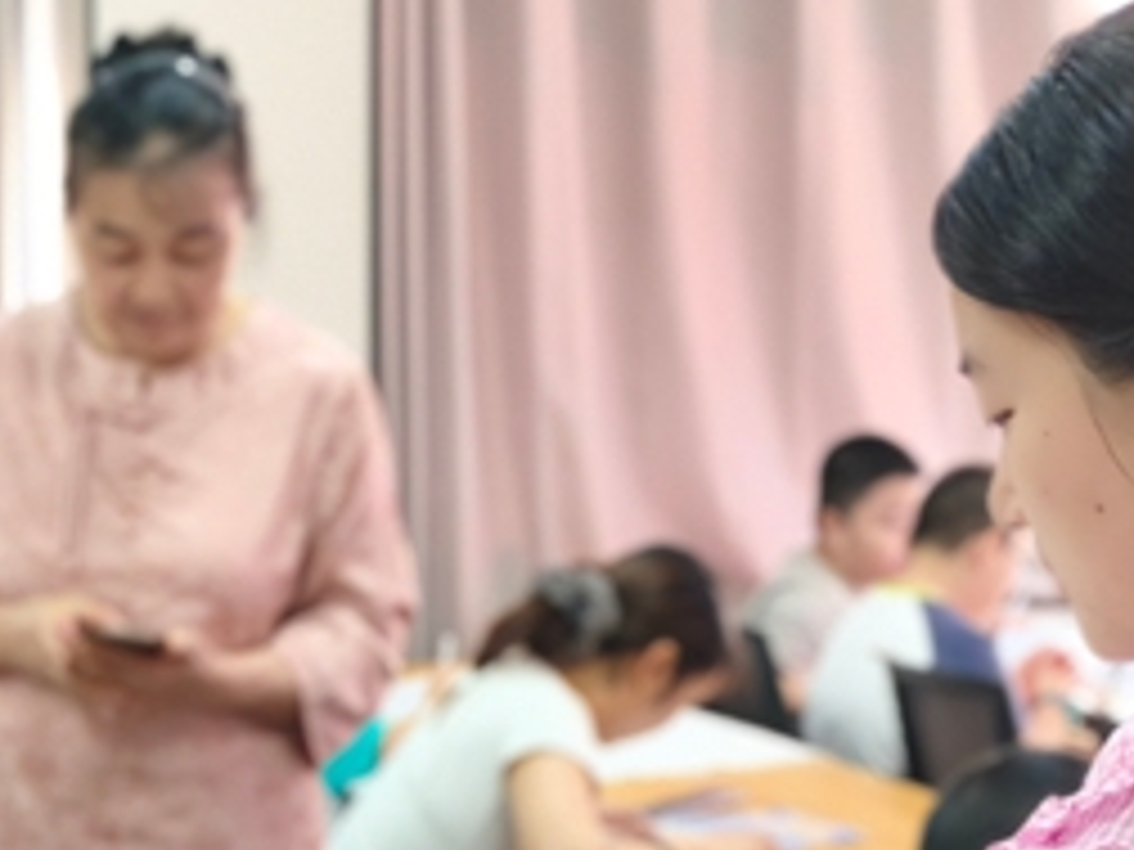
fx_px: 3833
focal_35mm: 117
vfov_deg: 12.3
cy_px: 1057
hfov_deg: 16.6
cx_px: 144
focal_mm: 5.56
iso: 200
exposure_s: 1/60
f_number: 1.88
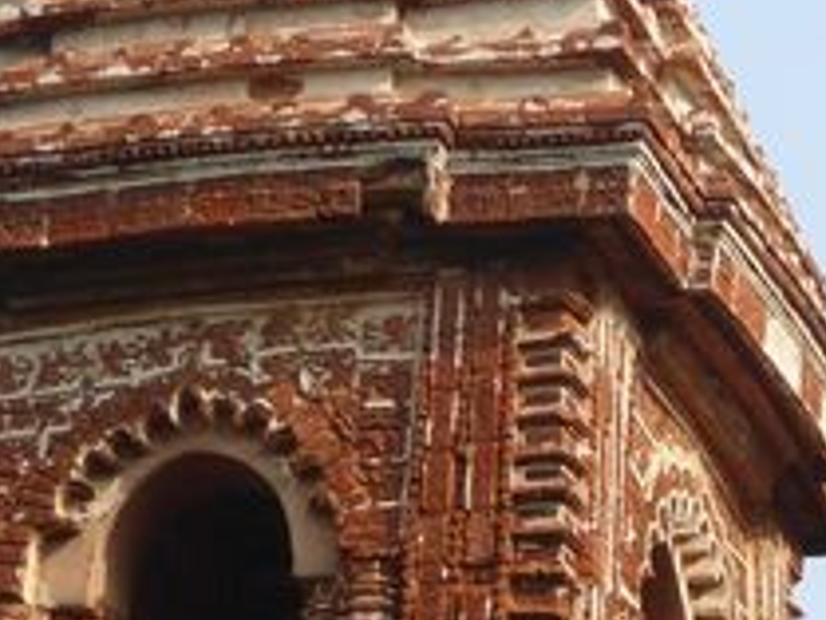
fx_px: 5491
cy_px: 620
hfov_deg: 8.5
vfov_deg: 6.4
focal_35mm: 230
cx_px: 1130
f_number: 4.2
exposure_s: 1/320
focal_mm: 10.3
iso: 80
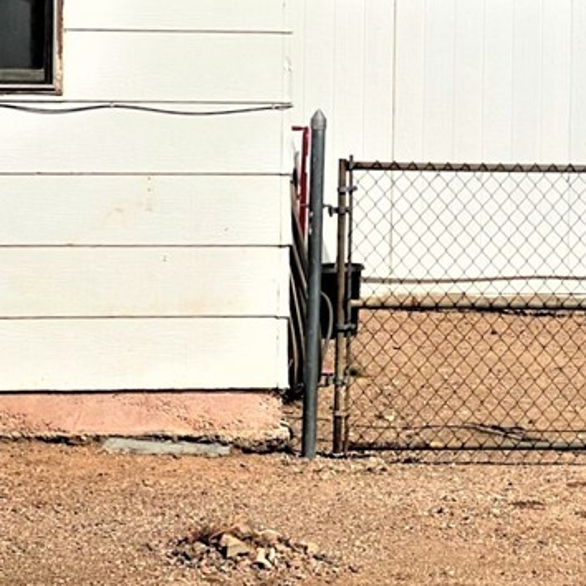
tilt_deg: +0.9
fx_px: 2547
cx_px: 505
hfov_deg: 13.0
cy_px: -2
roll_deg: +0.7
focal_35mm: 133
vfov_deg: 13.0
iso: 25
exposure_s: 1/4785
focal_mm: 6
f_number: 2
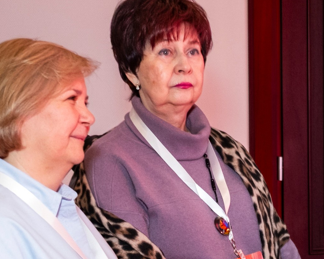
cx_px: 211
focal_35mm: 108
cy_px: 230
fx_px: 1036
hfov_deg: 17.7
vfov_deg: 14.1
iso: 1000
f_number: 3.2
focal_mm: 18
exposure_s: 1/125
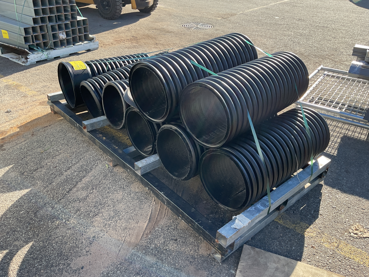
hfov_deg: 61.7
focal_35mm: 29
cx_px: 184
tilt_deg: -31.4
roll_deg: -2.5
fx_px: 309
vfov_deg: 48.2
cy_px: 138
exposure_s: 1/454
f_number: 1.8
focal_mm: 3
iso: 16
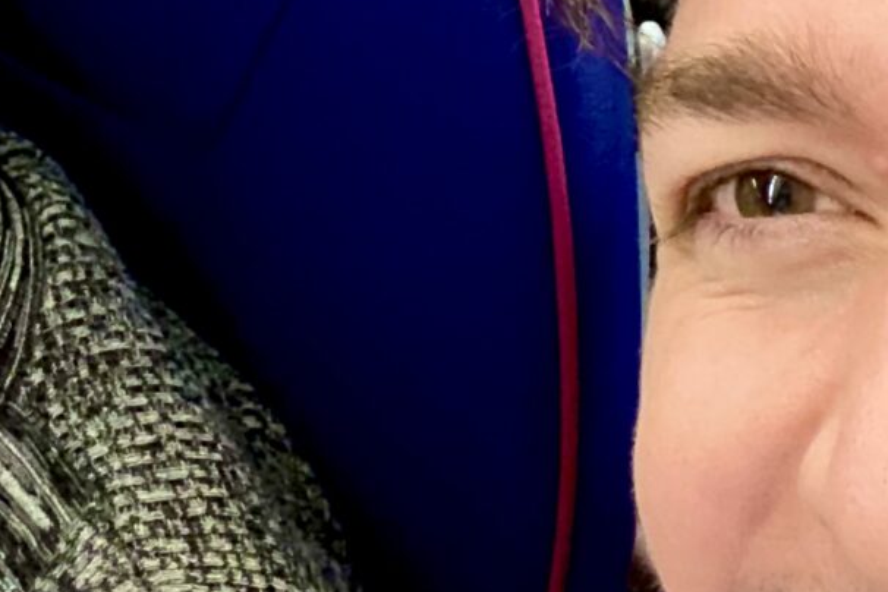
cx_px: 141
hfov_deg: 19.9
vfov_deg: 12.7
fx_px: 2491
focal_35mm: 101
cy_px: -341
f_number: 2.2
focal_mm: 2.71
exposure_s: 1/37
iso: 400
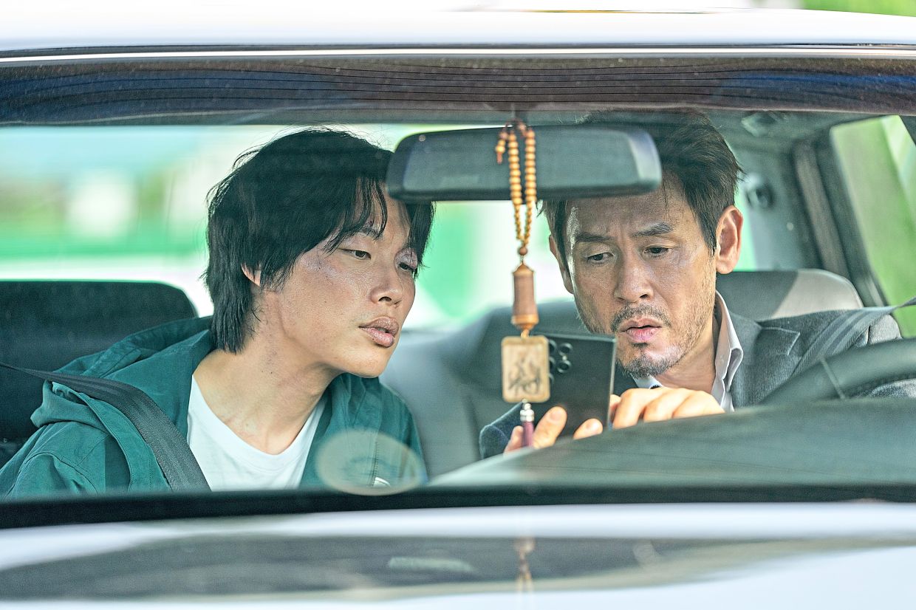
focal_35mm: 162
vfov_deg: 8.5
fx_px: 4121
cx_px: 458
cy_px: 305
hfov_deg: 12.7
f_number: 2.8
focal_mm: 162
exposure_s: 1/800
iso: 800
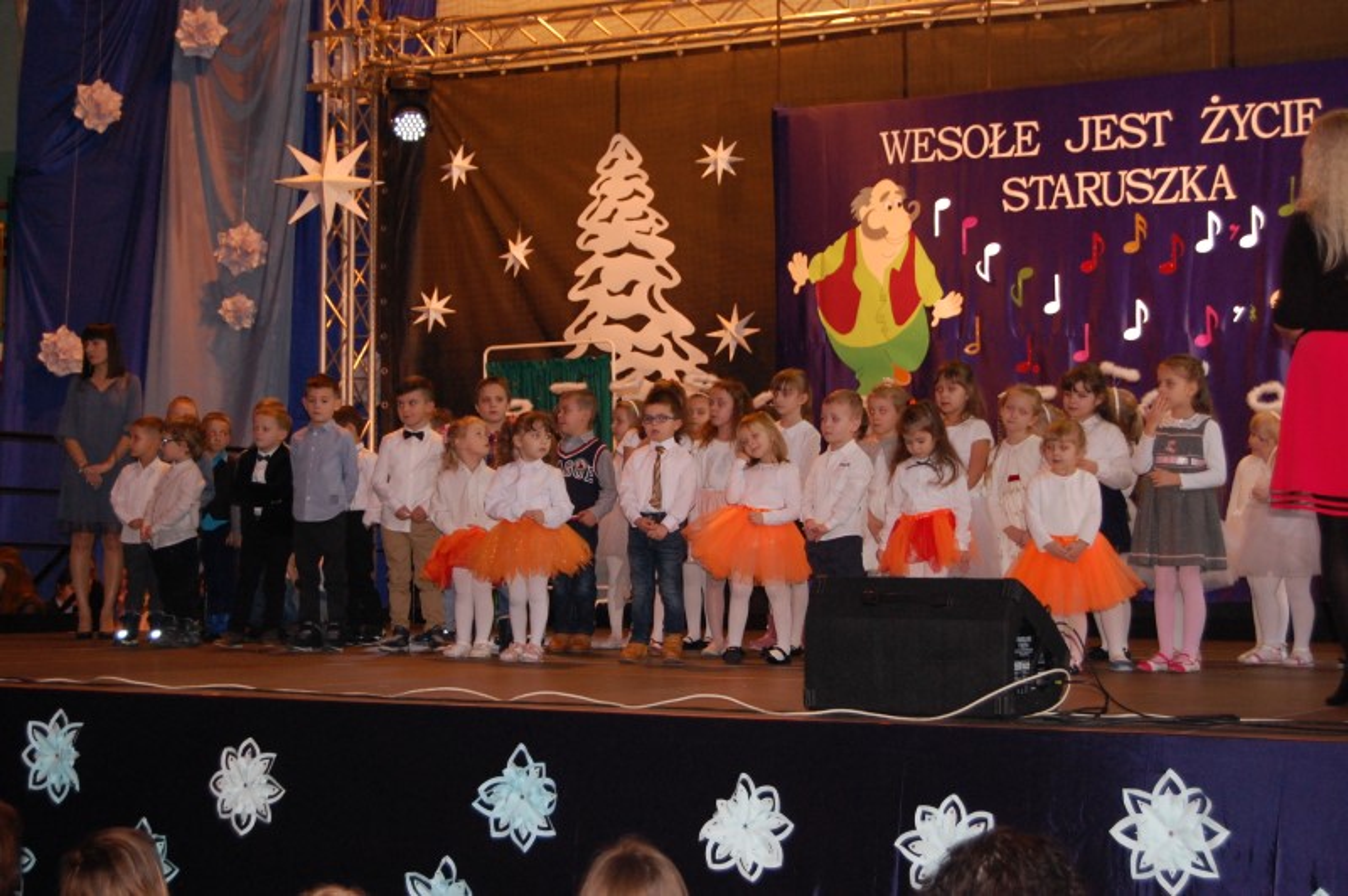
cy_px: 448
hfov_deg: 31.9
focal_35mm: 63
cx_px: 674
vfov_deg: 21.5
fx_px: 2357
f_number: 5.3
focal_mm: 42
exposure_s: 1/60
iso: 900
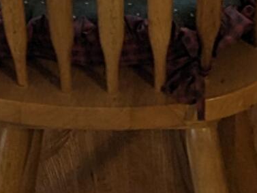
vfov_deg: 6.5
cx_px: 228
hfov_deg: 10.3
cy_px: -524
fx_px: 1418
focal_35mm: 191
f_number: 1.85
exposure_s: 1/40
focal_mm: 6.81
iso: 43
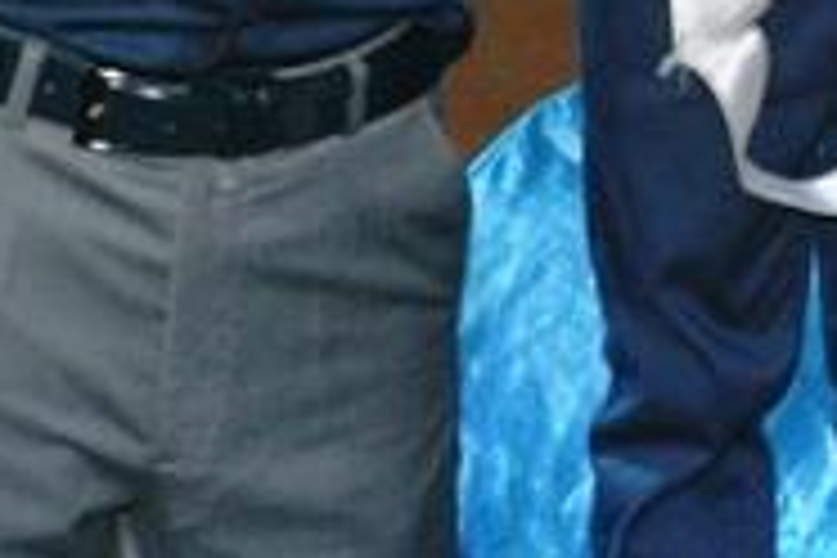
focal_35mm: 142
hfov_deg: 13.6
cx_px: 1256
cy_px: -322
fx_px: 3301
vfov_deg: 9.4
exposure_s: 1/60
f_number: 3.8
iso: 800
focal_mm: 22
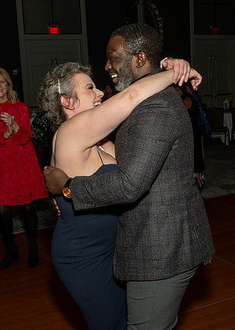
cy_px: 162
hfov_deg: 27.8
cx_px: 129
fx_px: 474
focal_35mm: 51
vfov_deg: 38.3
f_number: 8
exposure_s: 1/250
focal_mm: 18
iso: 1000
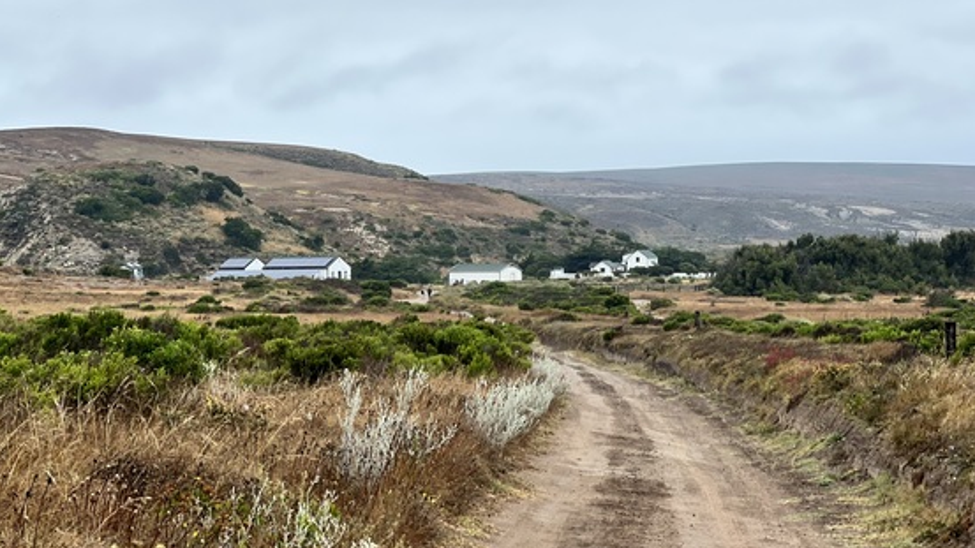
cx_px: 483
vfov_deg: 14.2
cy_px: 275
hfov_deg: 25.0
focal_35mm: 85
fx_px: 2197
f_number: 2.8
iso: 32
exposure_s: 1/223
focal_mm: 9
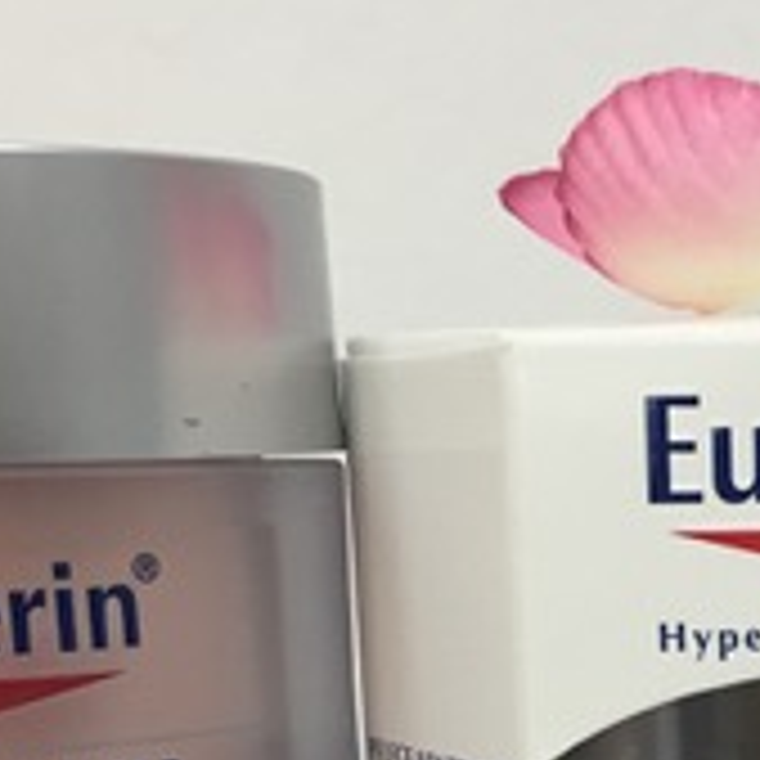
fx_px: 2409
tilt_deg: -12.9
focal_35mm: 97
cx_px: 836
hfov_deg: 17.3
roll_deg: -0.1
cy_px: 1030
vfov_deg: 16.8
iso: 40
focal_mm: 4.15
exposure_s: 1/33
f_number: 2.2
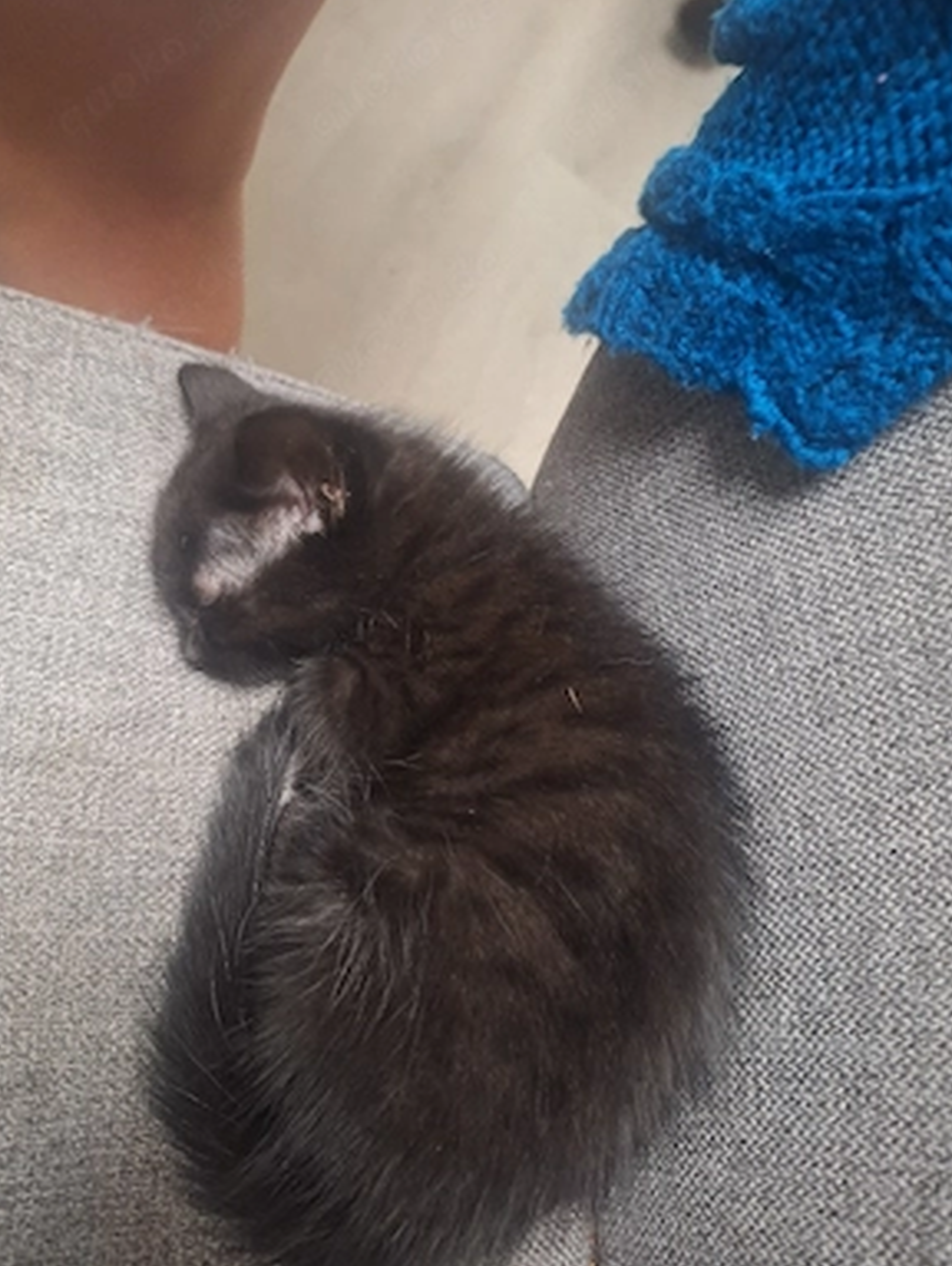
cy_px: 615
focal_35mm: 24
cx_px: 476
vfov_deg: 71.5
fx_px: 879
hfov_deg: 56.9
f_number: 1.8
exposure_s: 1/25
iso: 400
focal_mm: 5.54
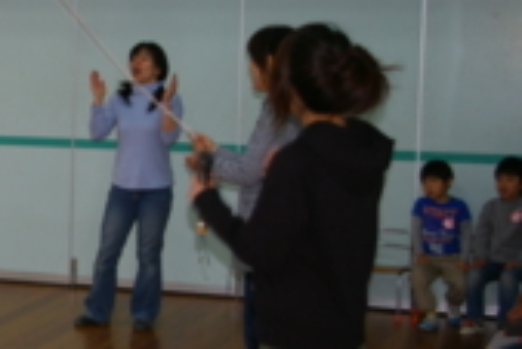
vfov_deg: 12.5
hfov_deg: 17.8
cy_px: 187
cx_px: -71
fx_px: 1599
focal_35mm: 110
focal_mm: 31
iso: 200
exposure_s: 1/45
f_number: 4
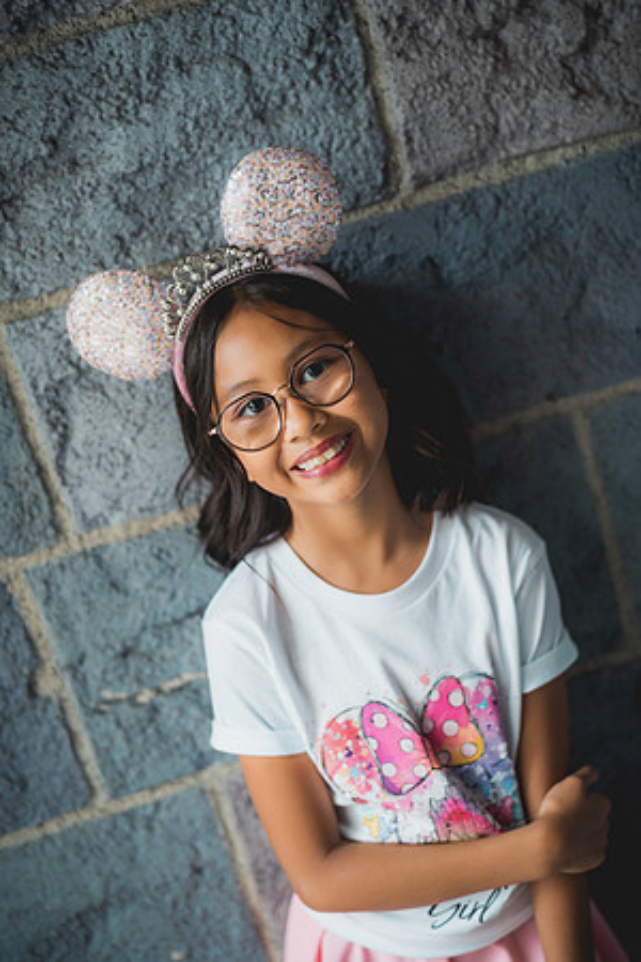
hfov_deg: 27.0
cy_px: 481
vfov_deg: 39.6
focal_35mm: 50
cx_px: 320
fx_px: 1335
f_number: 1.4
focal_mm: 50
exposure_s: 1/100
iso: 250
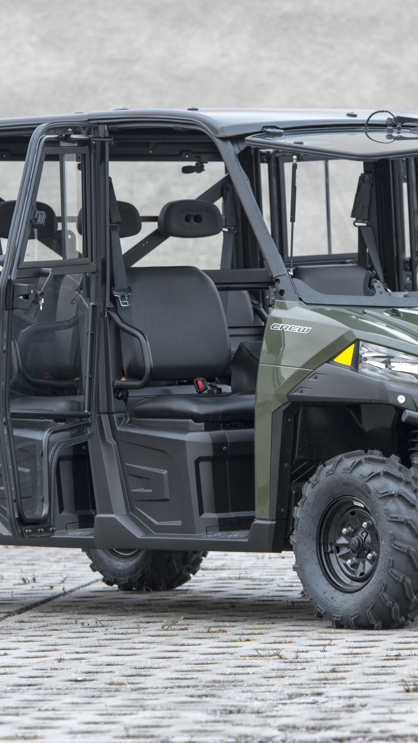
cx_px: 268
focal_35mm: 252
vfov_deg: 8.6
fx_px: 4966
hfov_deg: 4.8
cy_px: 371
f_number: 4.5
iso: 320
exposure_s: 1/60
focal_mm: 160
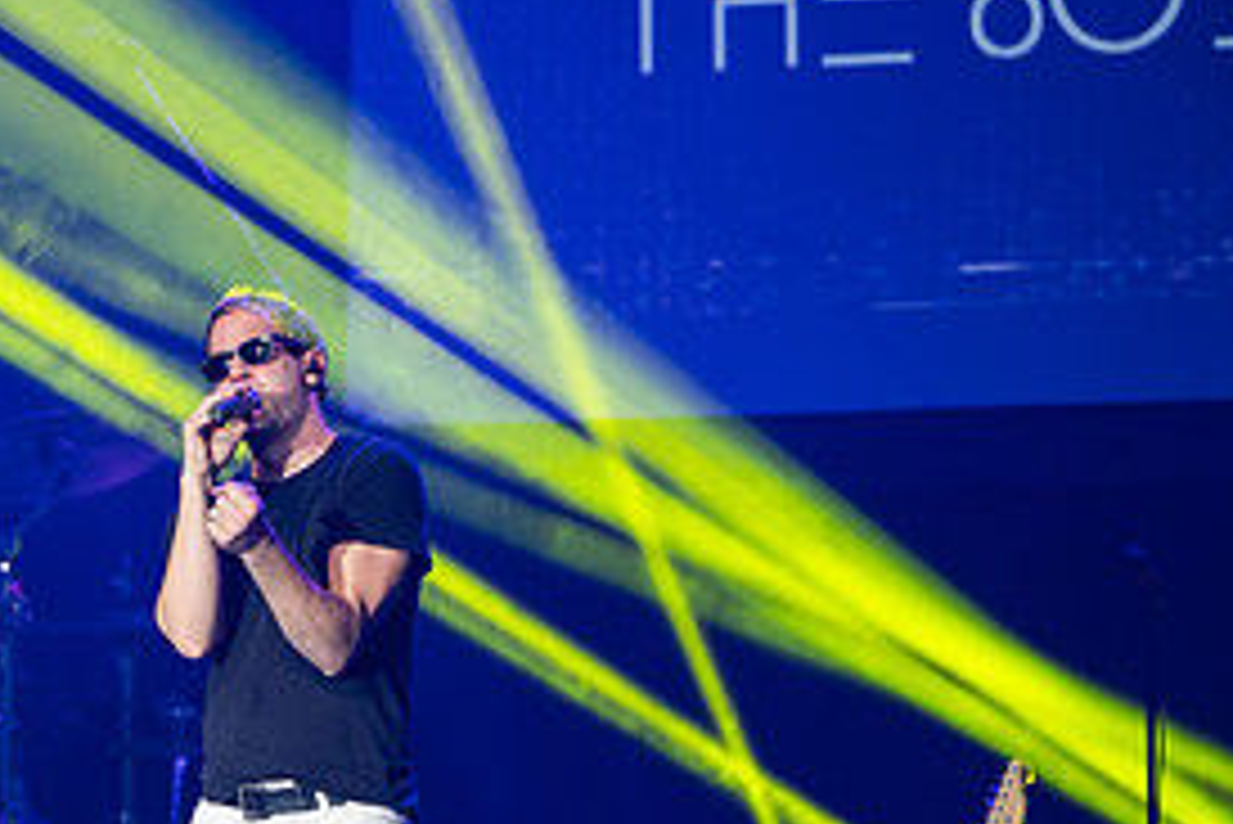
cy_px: 844
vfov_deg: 3.6
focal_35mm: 381
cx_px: -4
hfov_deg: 5.4
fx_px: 13056
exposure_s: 1/200
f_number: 2.8
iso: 800
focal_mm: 180
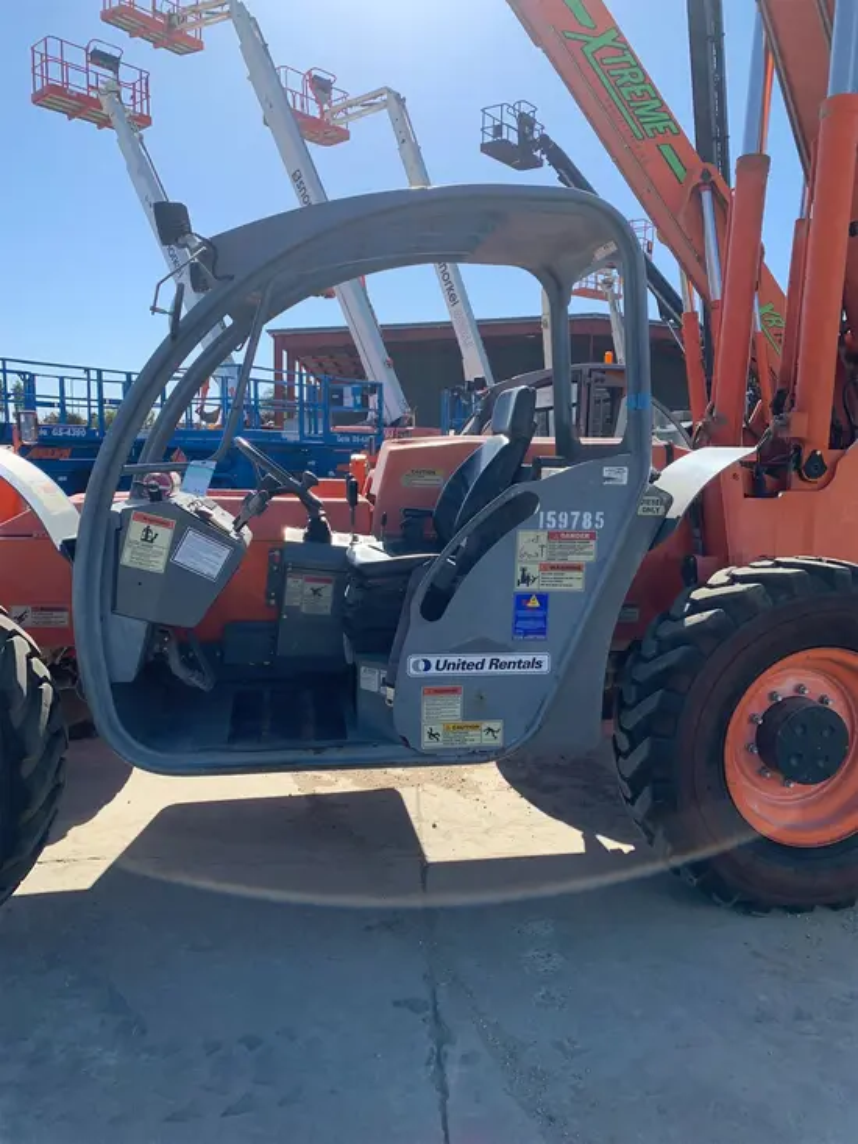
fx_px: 859
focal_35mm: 26
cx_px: 429
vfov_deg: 67.3
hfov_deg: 53.1
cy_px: 572
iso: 25
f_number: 1.8
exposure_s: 1/1387
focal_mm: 4.25
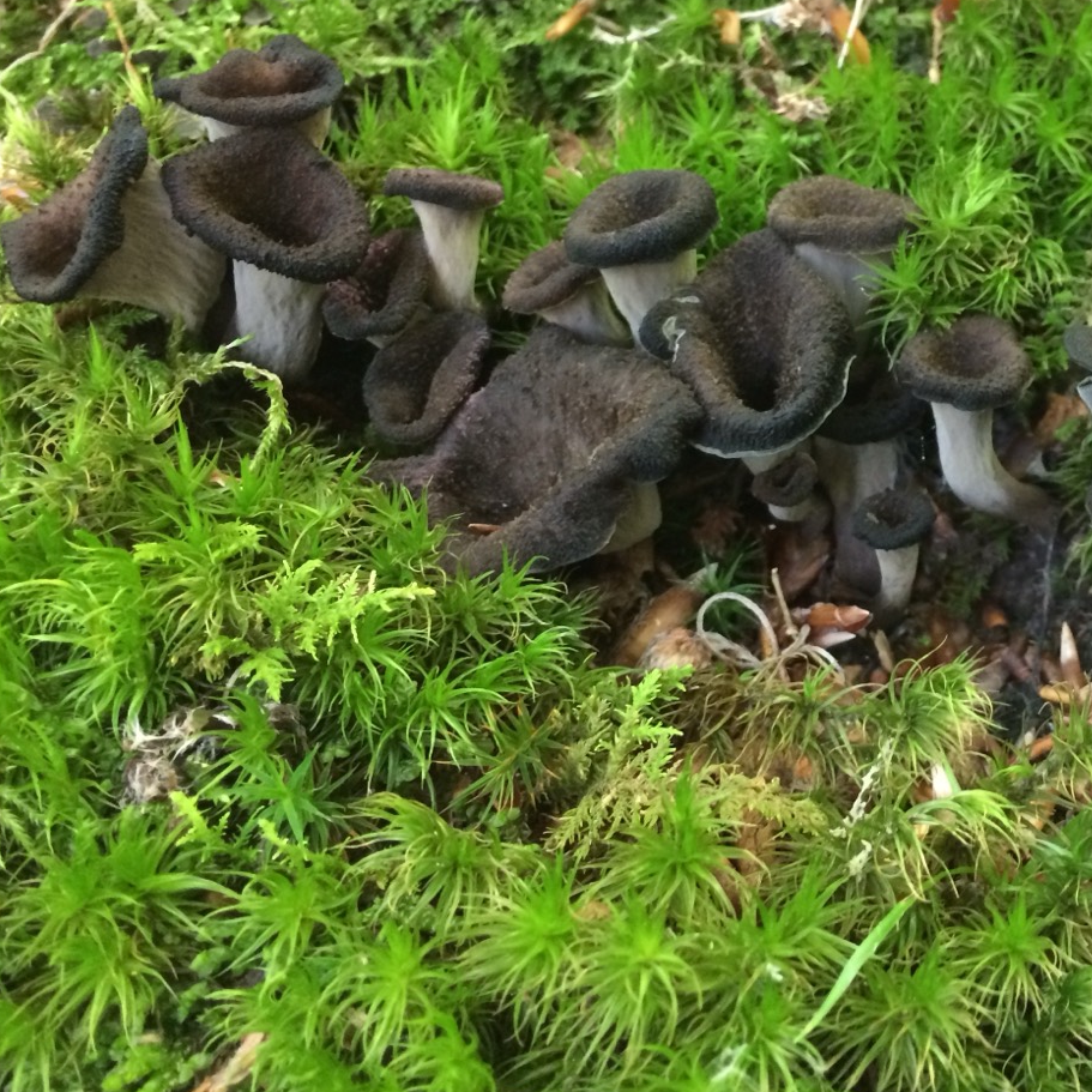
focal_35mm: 45
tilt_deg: -20.3
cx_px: 946
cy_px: 399
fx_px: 1606
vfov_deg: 37.3
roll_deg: +2.3
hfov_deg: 35.7
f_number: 2.2
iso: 250
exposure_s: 1/20
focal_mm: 4.15
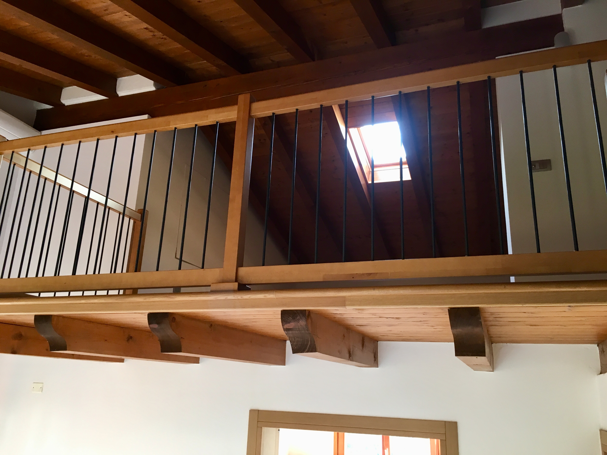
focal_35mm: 29
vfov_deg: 48.2
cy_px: 228
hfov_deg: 61.7
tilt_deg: +18.5
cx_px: 304
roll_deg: -2.6
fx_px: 509
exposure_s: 1/33
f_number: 2.2
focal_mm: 4.15
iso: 100
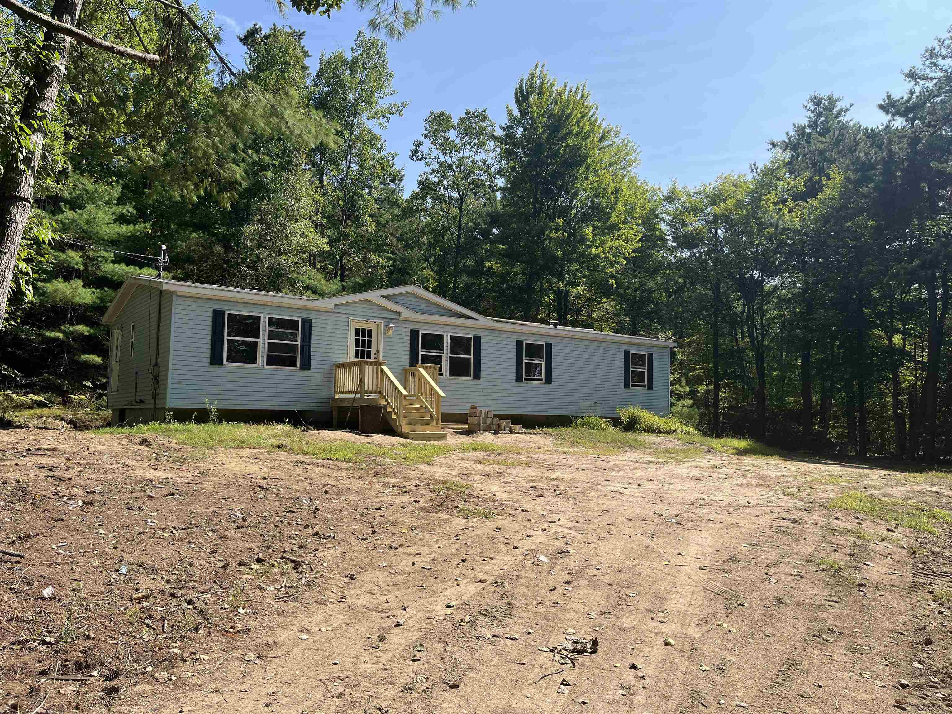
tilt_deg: +4.8
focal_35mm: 26
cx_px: 476
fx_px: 715
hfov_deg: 67.3
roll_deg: -0.7
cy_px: 357
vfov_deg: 53.1
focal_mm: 5.1
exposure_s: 1/2179
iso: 50
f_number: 1.6
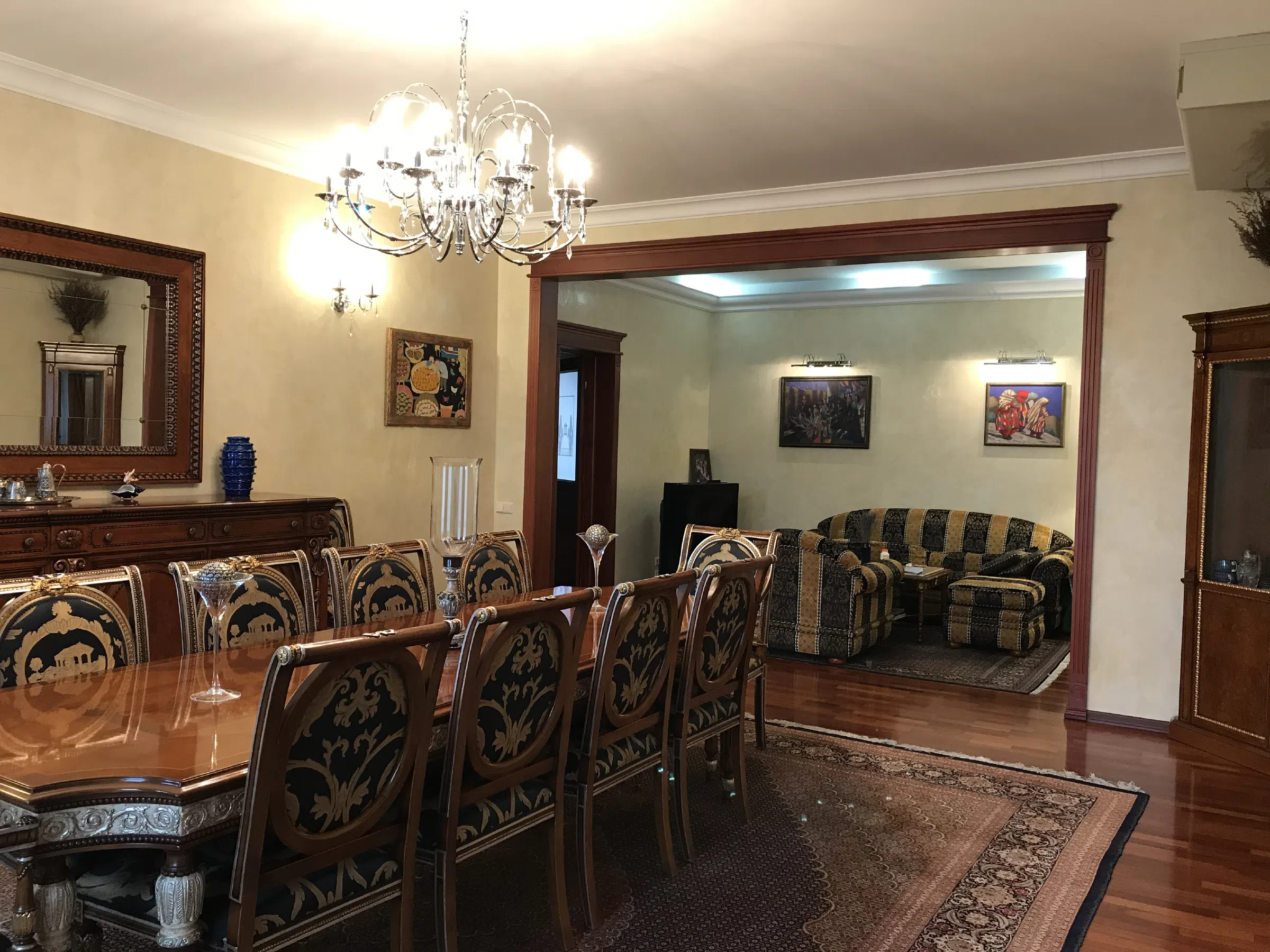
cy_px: 476
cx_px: 635
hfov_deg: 63.4
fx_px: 1027
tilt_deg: -1.3
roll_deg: -1.1
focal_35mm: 28
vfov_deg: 49.7
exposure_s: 1/17
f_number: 1.8
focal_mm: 3.99
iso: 40
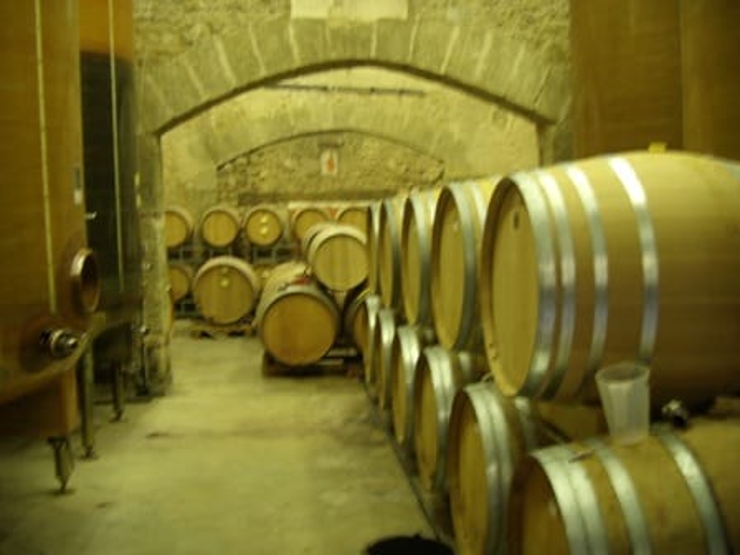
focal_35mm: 38
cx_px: 370
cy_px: 278
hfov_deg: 49.0
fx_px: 812
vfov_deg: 37.7
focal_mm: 6.4
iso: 100
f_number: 3.5
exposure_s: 1/5.76
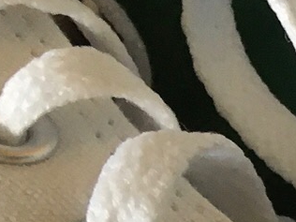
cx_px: 949
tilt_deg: -69.8
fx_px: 1608
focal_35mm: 188
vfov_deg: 7.3
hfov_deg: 8.4
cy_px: 570
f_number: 2.2
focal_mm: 4.15
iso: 64
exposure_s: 1/33
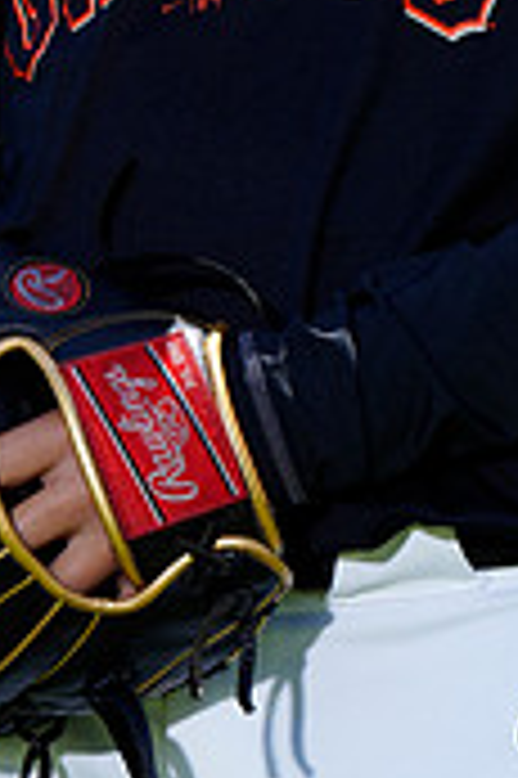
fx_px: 12910
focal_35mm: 597
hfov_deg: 2.3
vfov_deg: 3.4
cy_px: -387
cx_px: 259
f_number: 6.3
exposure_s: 1/250
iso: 100
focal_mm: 178
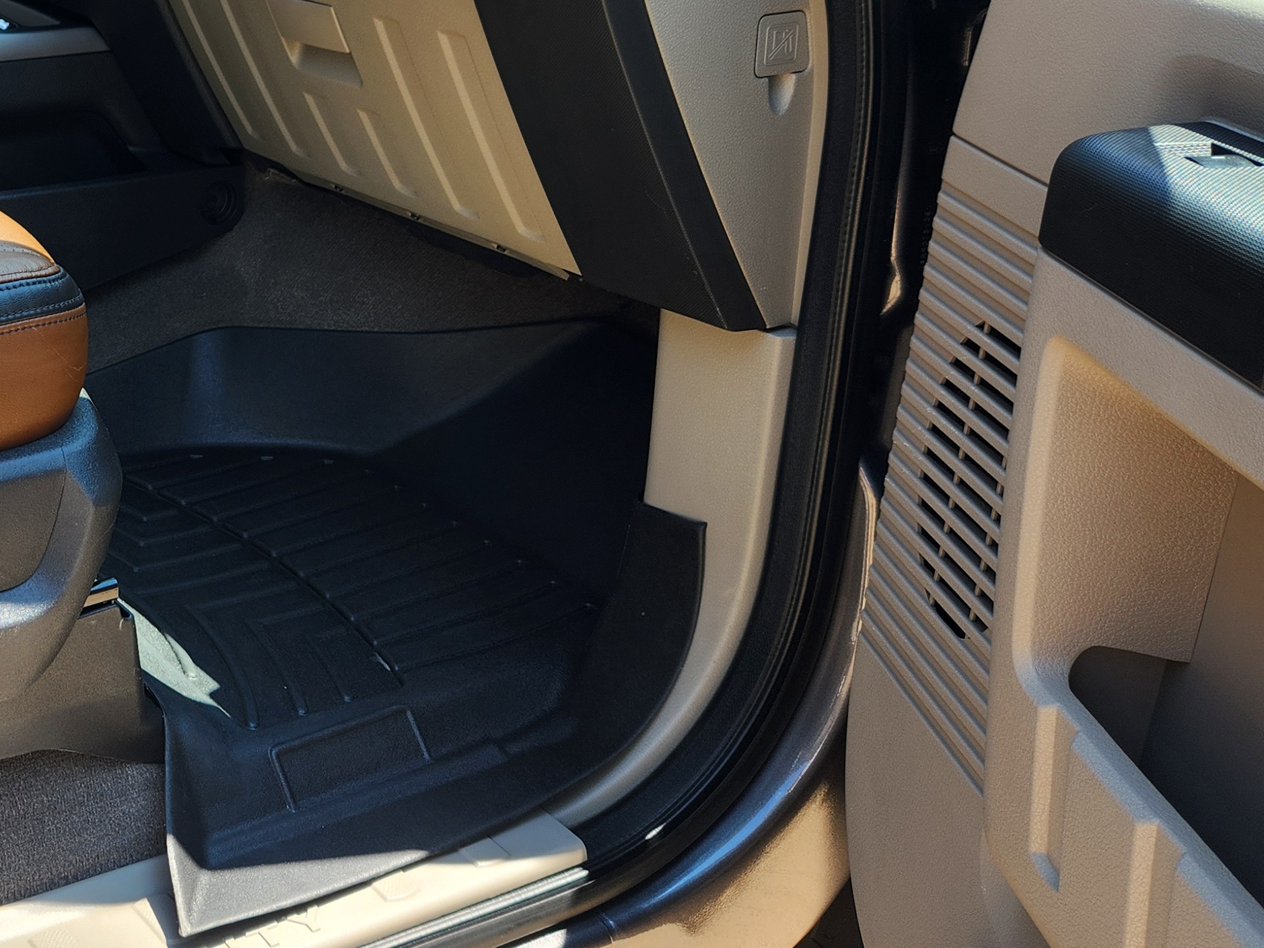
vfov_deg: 28.6
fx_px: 1789
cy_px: 102
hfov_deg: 34.7
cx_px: -48
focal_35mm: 49
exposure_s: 1/209
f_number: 1.8
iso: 20
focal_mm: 5.4
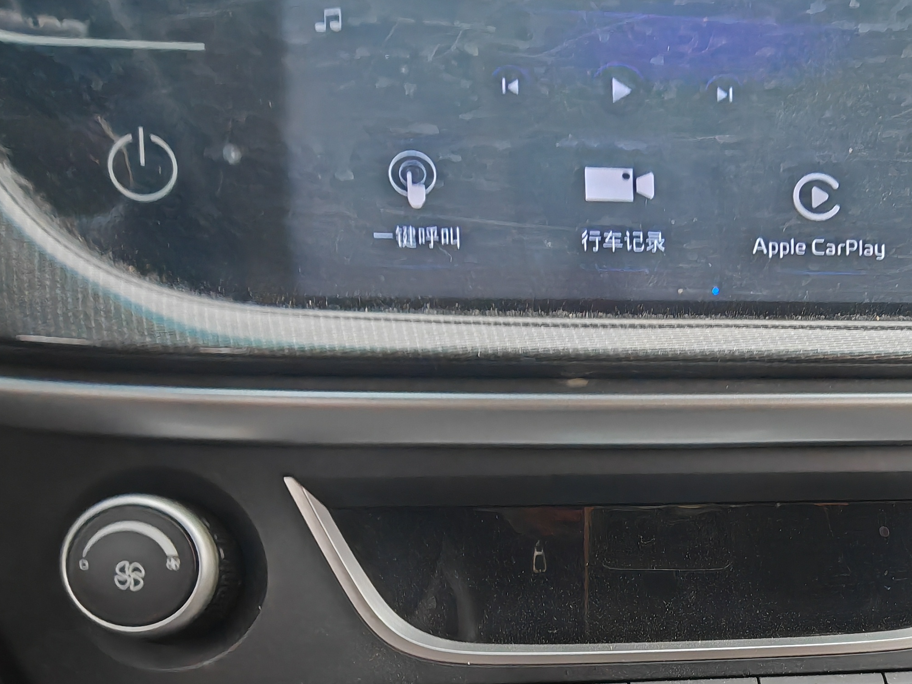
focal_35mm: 32
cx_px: 710
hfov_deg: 53.6
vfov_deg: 40.6
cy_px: 625
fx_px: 843
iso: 160
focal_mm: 1.96
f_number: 2.2
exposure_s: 1/33
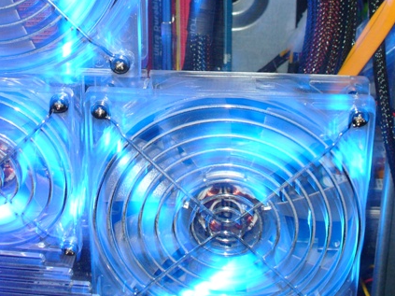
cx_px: 159
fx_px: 799
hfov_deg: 27.7
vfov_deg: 20.7
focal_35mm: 70
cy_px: 44
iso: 100
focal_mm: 6.1
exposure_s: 1/8
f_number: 2.8
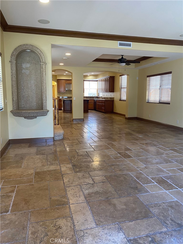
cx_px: 92
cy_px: 122
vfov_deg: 67.3
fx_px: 183
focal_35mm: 26
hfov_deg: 53.1
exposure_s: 1/60
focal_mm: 4.25
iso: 100
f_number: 1.8
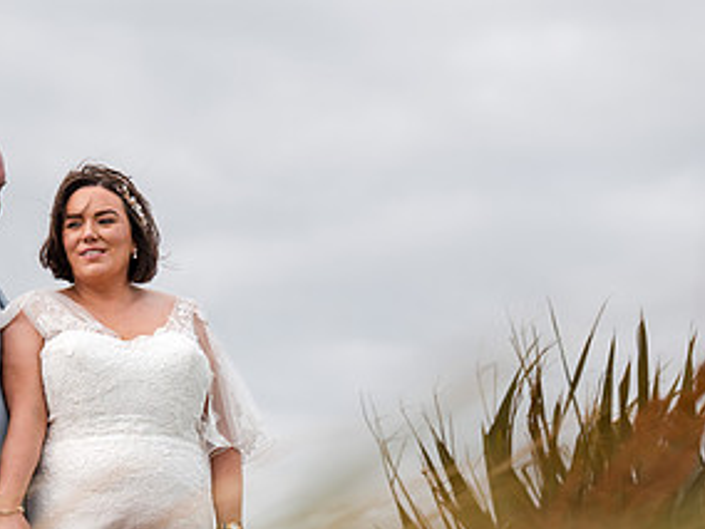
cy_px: 418
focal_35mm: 167
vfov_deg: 8.9
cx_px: 179
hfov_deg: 11.8
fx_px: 3401
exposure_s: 1/2500
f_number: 2.5
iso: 100
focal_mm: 85
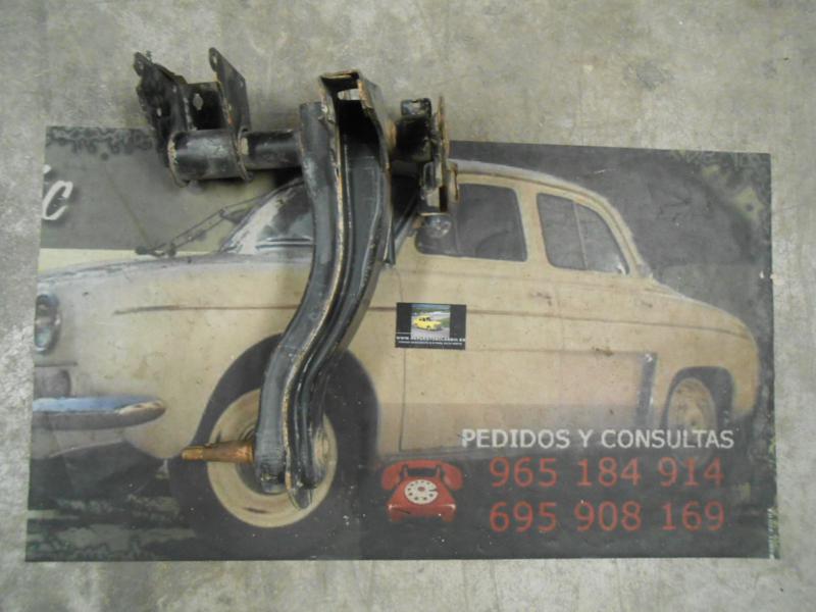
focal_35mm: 26
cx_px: 408
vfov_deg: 53.1
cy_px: 306
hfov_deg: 67.3
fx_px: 613
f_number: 3.5
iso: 400
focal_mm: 4.6
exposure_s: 1/20
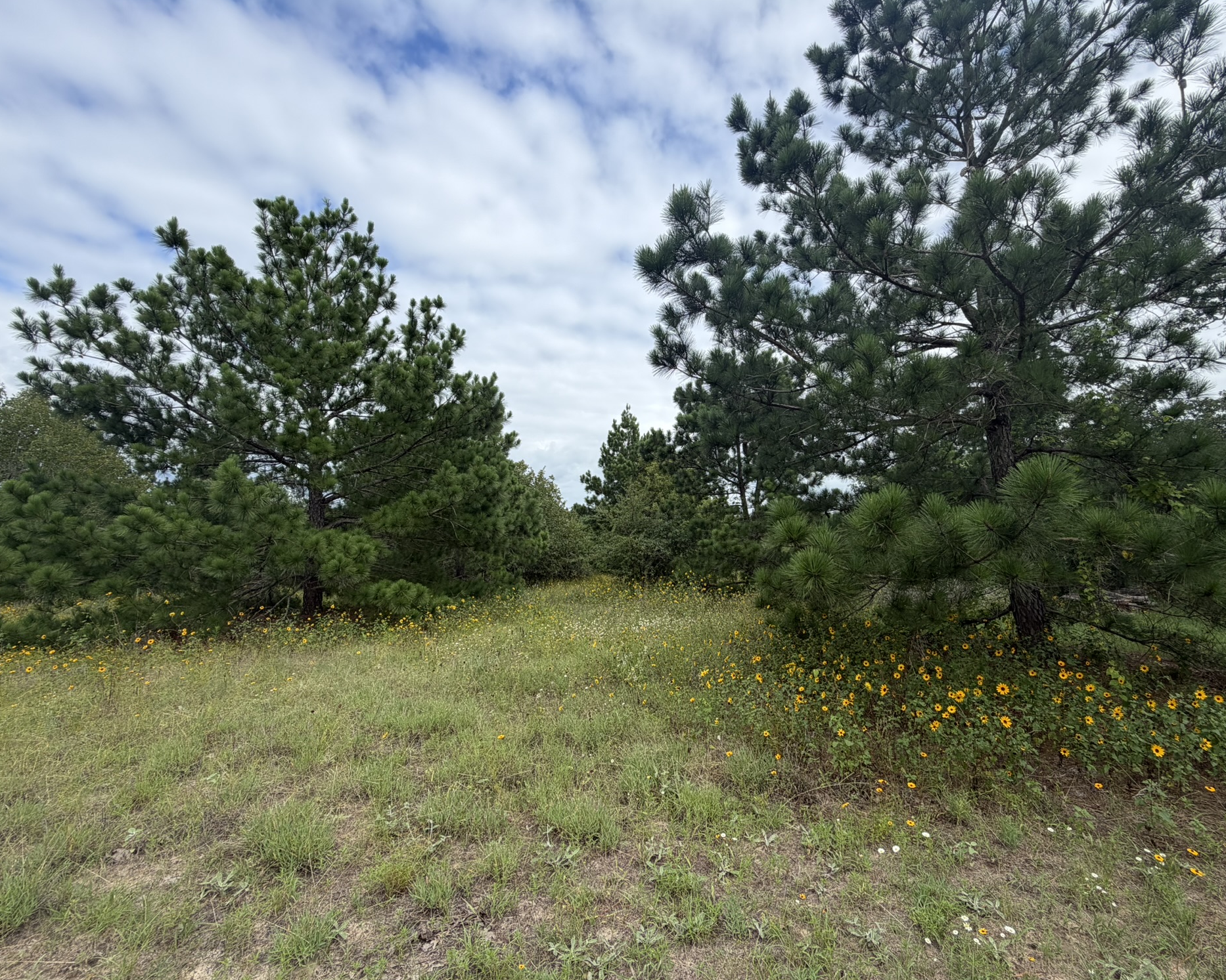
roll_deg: +0.4
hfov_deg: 96.6
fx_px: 544
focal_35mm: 15
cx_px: 659
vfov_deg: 84.0
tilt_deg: +5.0
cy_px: 477
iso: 25
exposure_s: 1/770
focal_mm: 2.22
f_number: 2.2
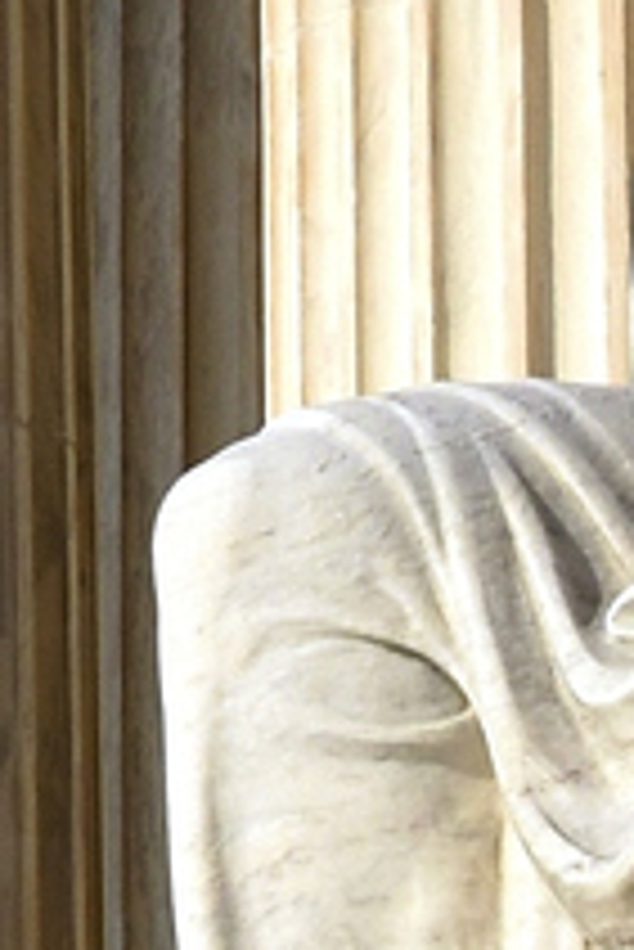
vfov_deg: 2.5
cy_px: -1495
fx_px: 21863
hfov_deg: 1.7
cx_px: -1266
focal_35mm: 829
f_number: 11
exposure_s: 1/500
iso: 200
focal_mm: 55
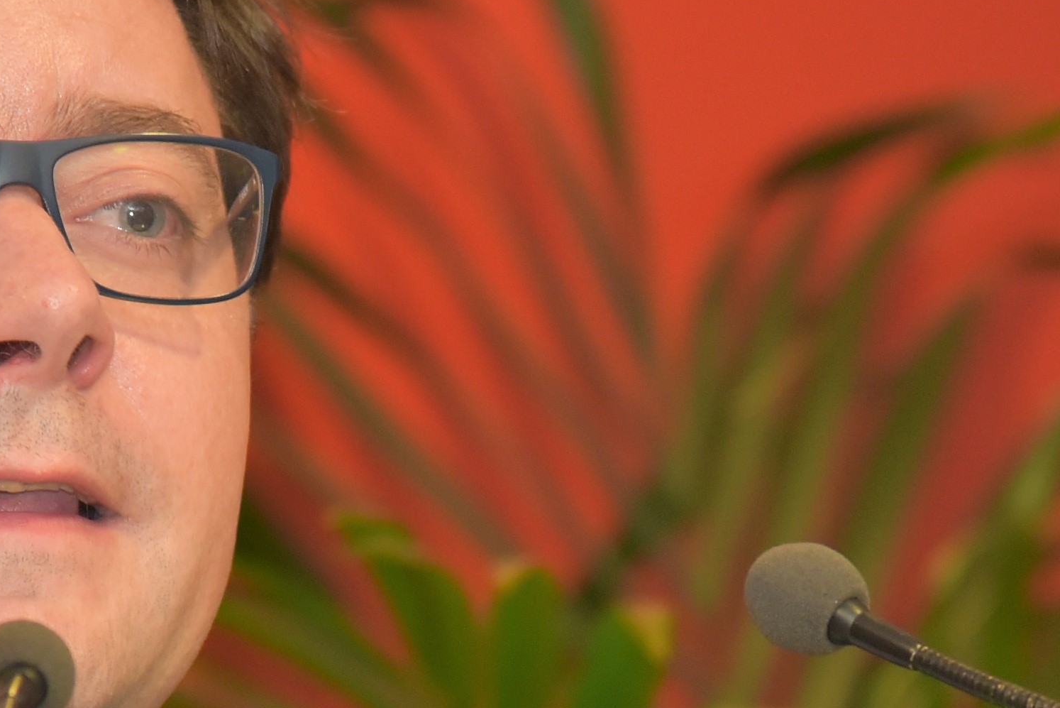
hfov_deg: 4.8
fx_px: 12517
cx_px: 439
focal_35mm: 425
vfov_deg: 3.2
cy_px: 930
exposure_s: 1/60
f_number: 4
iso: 1100
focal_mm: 120
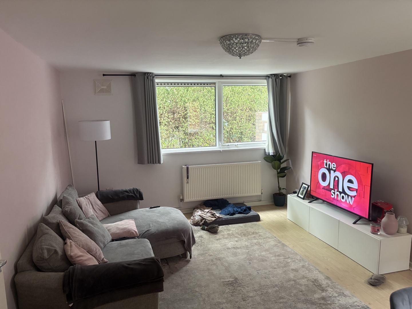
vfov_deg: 53.1
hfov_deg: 67.3
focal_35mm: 26
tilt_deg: -9.0
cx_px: 206
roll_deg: +1.2
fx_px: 309
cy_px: 154
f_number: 1.6
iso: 200
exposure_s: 1/60
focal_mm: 5.96
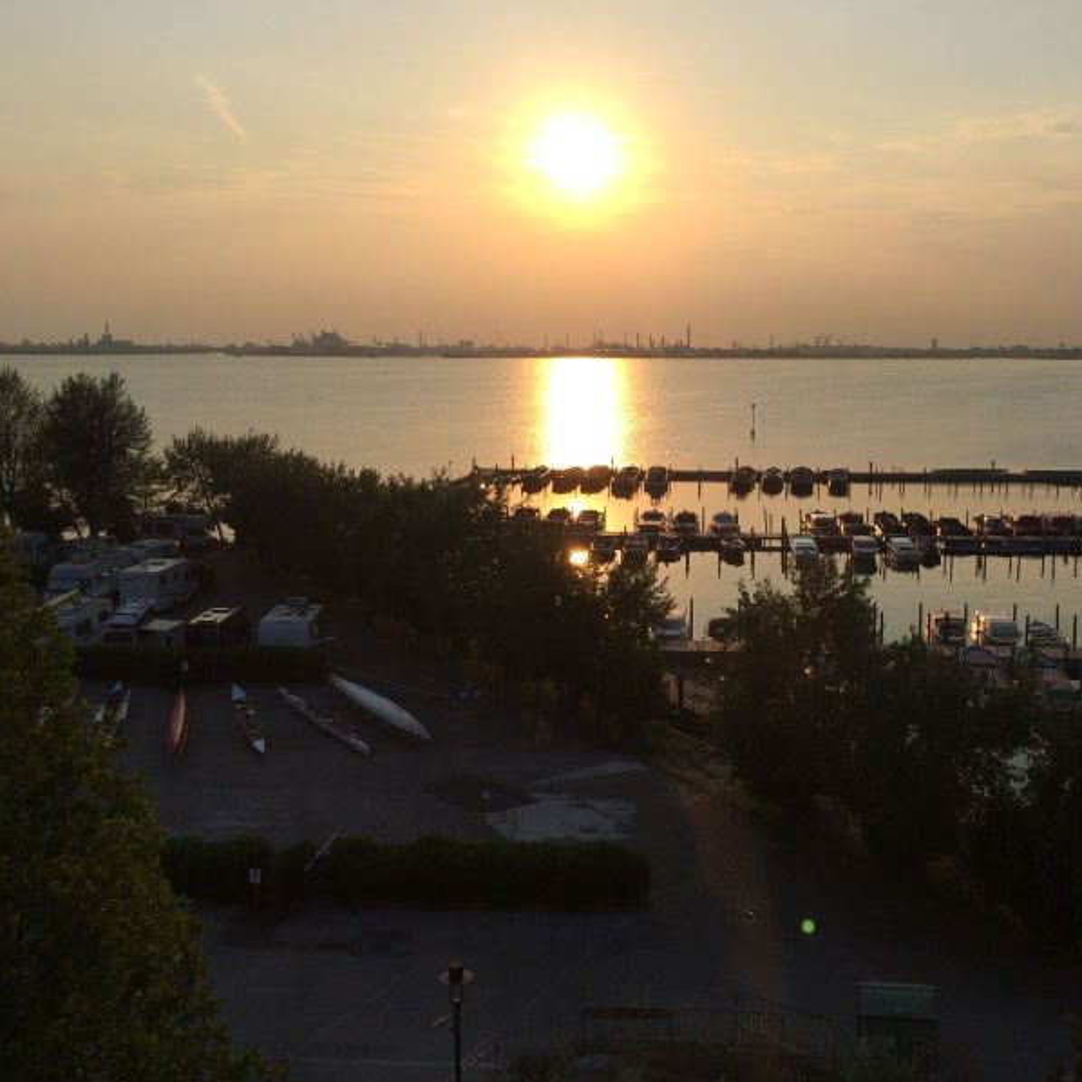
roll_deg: -0.2
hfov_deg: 46.9
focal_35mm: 35
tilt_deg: -8.7
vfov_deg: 47.2
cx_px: 666
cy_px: 539
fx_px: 1238
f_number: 2.2
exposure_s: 1/3425
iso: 32
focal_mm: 4.15
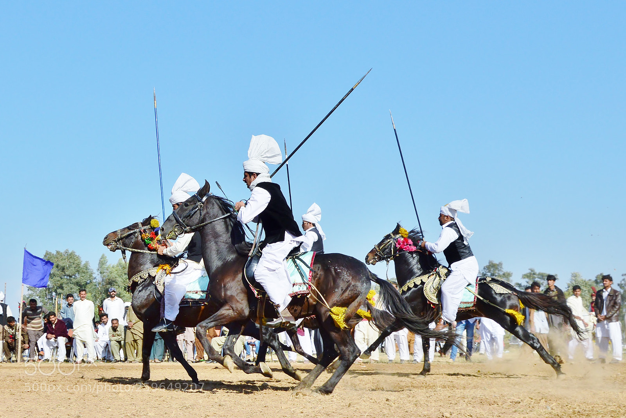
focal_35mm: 38
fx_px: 652
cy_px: 209
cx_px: 313
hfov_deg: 51.3
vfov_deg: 35.5
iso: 200
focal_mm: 25
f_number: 8
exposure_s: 1/640
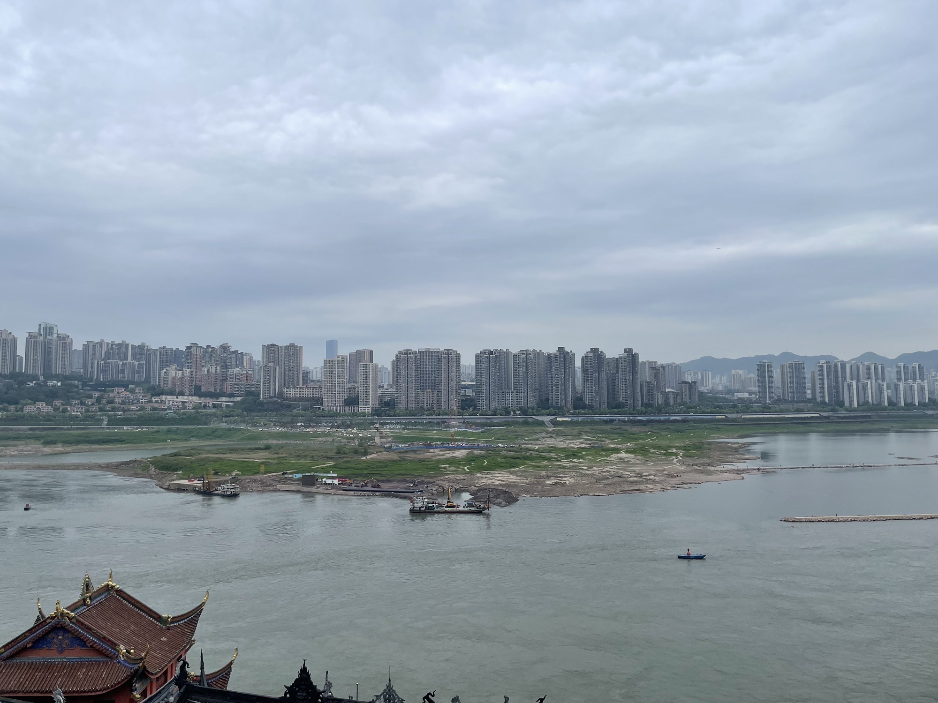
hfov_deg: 67.3
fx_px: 705
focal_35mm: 26
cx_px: 469
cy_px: 352
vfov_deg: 53.1
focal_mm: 4.2
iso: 32
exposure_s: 1/963
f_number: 1.6
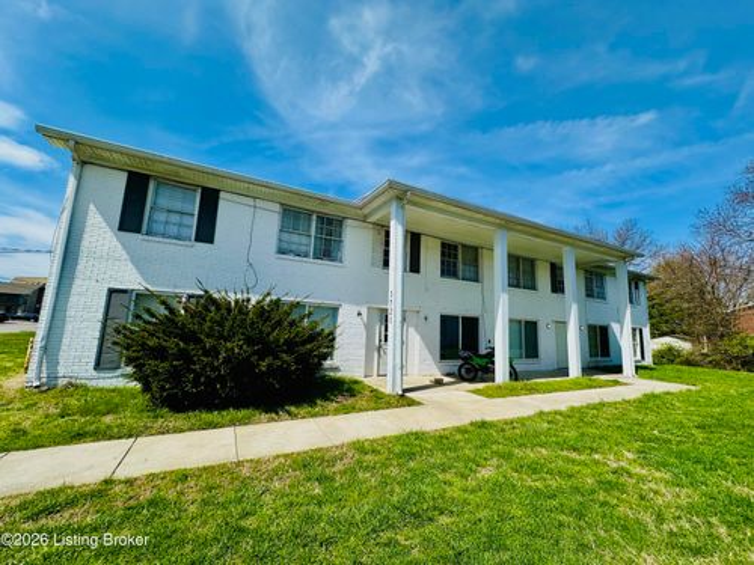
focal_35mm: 14
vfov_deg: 85.7
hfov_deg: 102.1
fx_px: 305
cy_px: 282
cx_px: 377
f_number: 2.2
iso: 40
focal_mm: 2.22
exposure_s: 1/2053
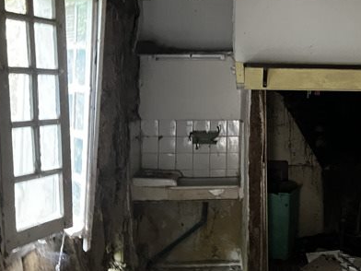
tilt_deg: -2.6
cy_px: 115
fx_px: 553
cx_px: 310
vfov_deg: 27.5
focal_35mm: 53
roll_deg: -1.0
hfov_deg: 34.5
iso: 640
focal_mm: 5.7
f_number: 1.5
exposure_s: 1/30
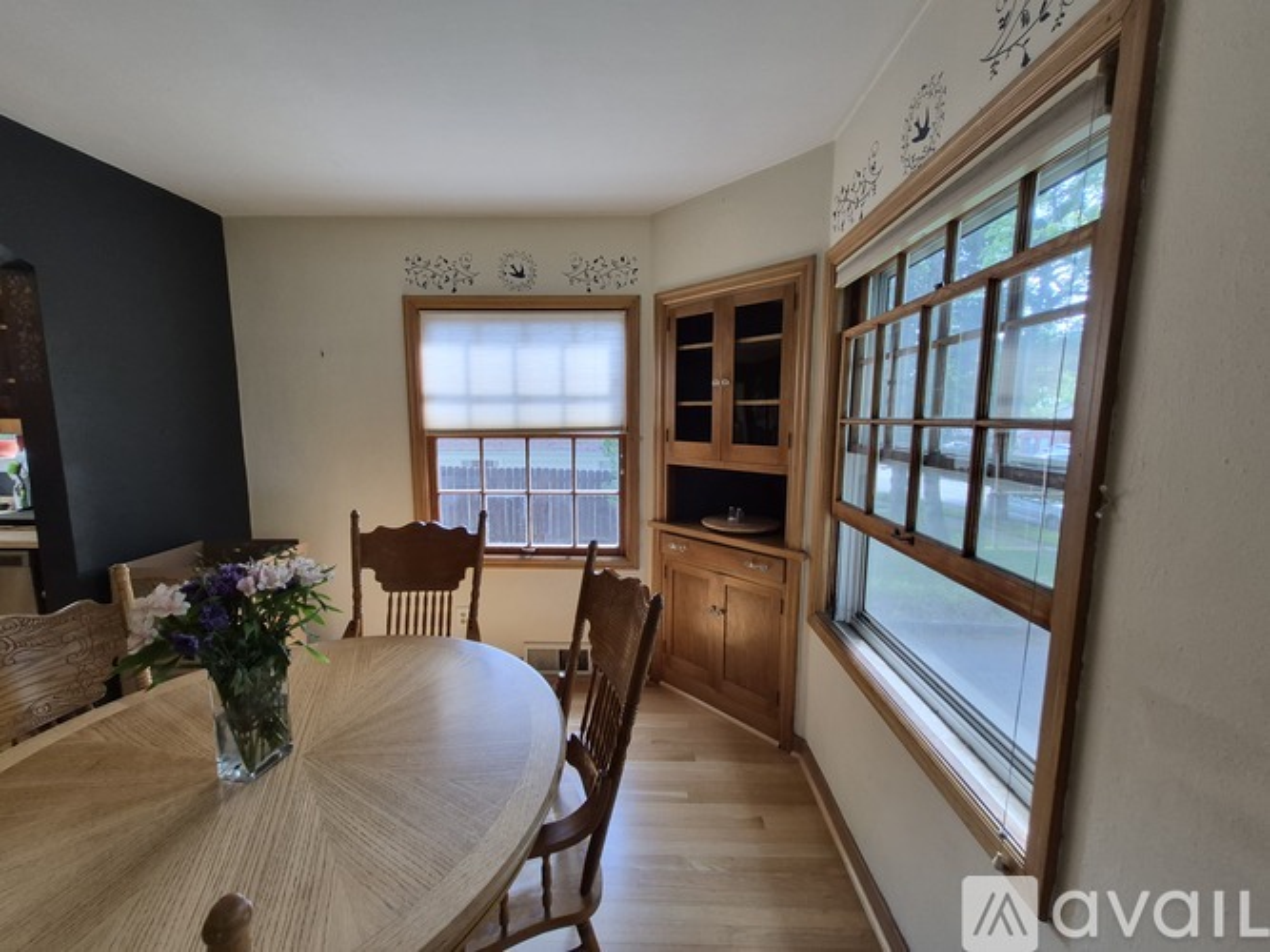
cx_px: 635
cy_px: 476
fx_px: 477
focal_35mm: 13
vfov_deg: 89.9
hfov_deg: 106.2
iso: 100
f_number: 2.2
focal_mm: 1.74
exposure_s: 1/60
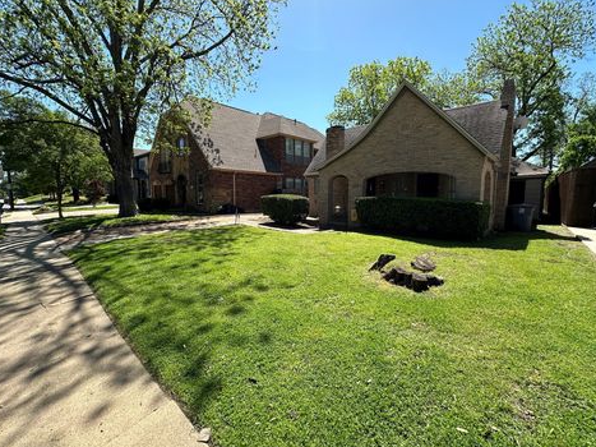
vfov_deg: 81.7
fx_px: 258
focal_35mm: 15
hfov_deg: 98.2
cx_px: 306
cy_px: 215
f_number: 2.2
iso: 40
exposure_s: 1/1289
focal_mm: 2.22
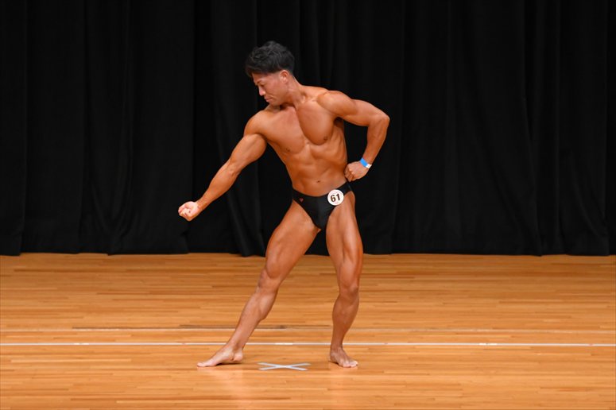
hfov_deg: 7.2
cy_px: 205
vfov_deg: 4.8
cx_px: 308
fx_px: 4874
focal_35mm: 285
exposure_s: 1/400
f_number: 5.6
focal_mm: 190
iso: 3200
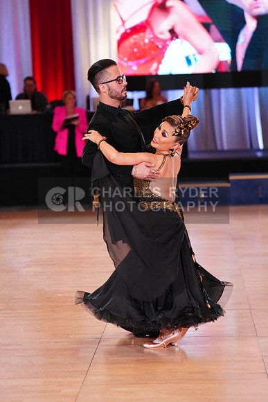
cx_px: 134
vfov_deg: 19.6
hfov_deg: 13.2
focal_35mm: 104
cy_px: 201
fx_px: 1161
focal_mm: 104
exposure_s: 1/640
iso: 2500
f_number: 2.8
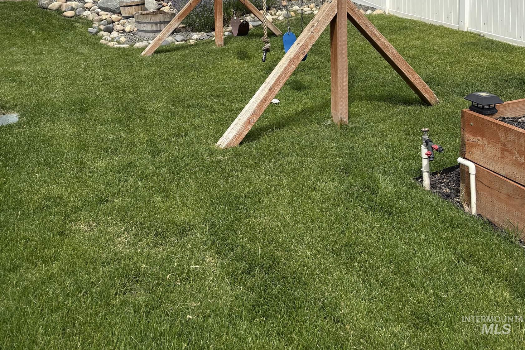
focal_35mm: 37
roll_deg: +1.4
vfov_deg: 32.7
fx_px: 540
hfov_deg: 51.9
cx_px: 265
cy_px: -7
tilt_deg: -5.5
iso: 50
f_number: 1.6
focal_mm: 5.96
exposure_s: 1/5814
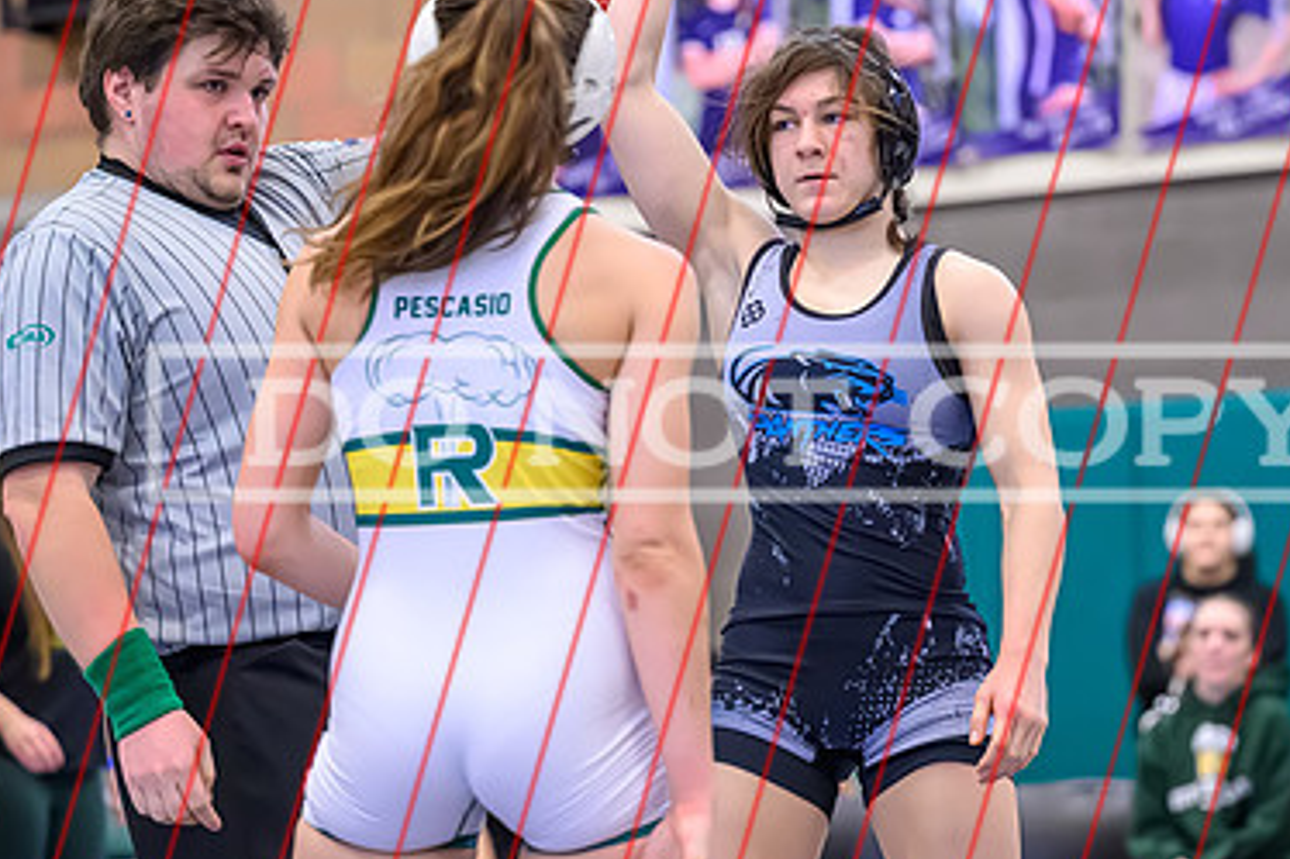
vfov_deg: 9.2
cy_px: 447
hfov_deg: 13.8
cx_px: 786
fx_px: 5337
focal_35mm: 149
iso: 10000
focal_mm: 96
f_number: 2.8
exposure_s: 1/500
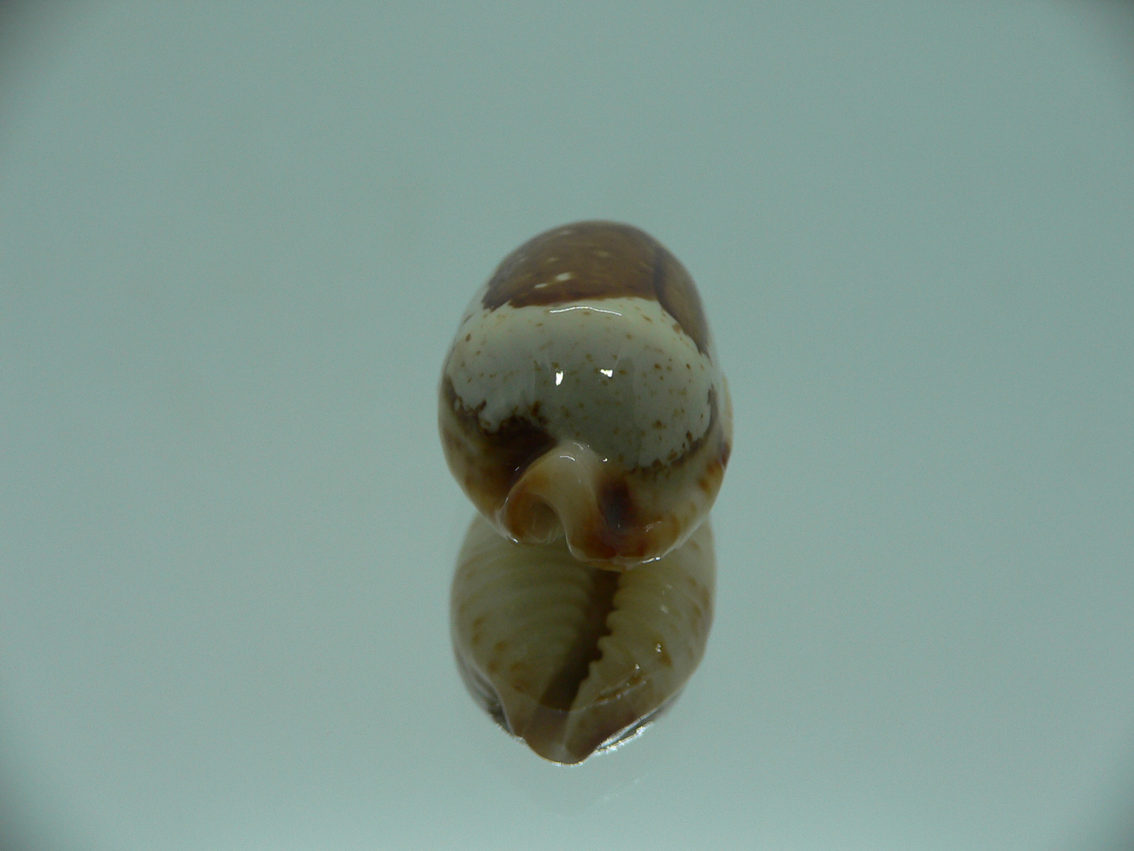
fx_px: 1147
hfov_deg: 52.6
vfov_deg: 40.7
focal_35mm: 35
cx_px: 567
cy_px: 426
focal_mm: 4.6
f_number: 2.8
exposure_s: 1/60
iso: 80
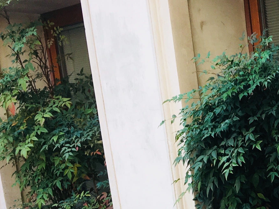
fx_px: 693
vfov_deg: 16.2
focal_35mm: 86
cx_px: 404
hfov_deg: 20.0
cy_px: 281
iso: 25
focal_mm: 4.15
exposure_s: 1/105
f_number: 2.2
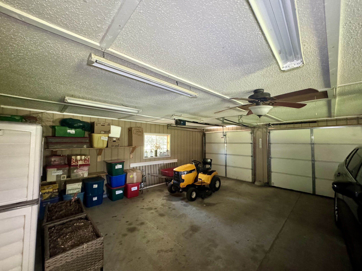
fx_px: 146
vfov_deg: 85.7
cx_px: 181
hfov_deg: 102.1
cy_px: 136
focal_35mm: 14
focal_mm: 2.22
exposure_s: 1/40
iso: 800
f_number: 2.2
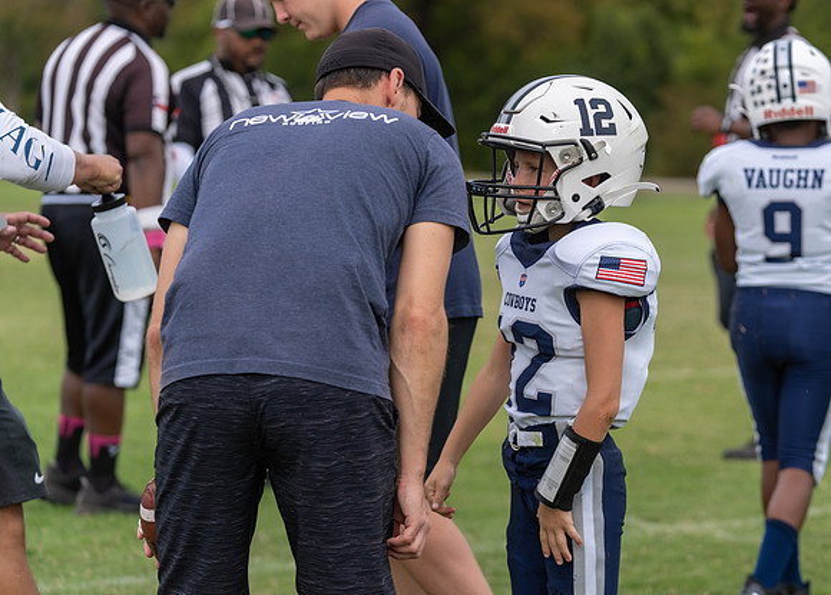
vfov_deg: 10.9
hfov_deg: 15.2
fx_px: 3110
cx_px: 509
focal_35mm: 132
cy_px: 255
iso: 200
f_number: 3.5
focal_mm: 110
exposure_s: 1/1250
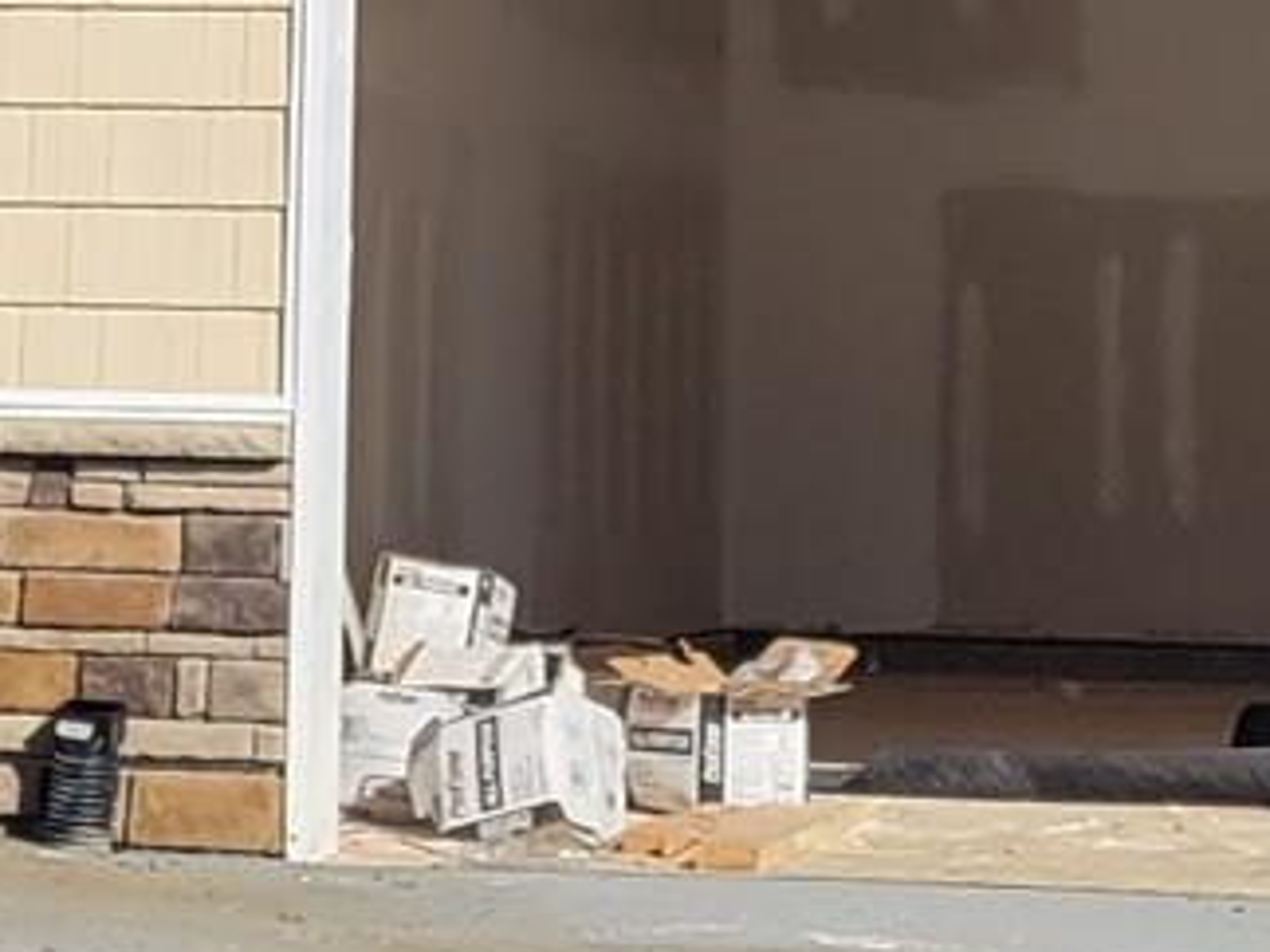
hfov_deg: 12.0
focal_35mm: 165
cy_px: -944
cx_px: 558
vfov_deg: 8.5
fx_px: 6051
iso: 40
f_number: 1.8
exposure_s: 1/2828
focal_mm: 5.4
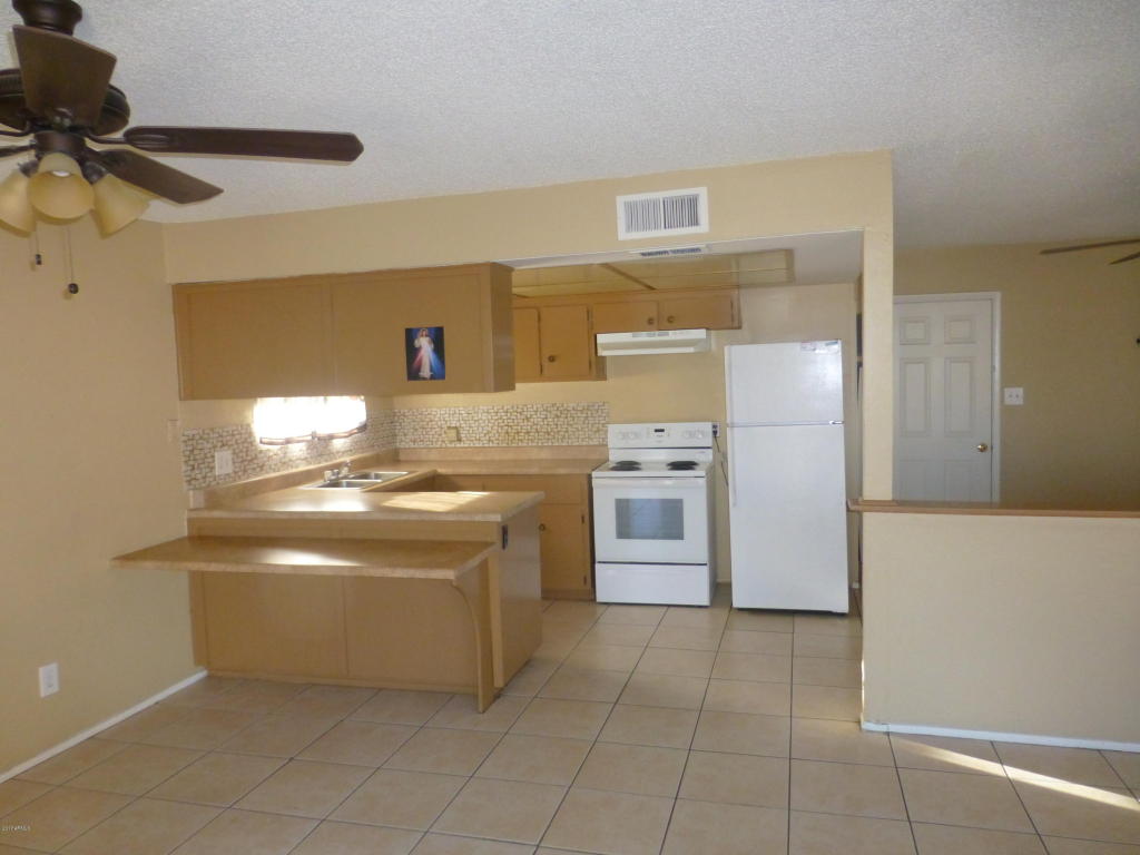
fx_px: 790
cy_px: 428
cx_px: 570
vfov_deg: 56.8
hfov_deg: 71.6
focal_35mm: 24
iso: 400
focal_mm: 4.3
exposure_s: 1/60
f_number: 3.3
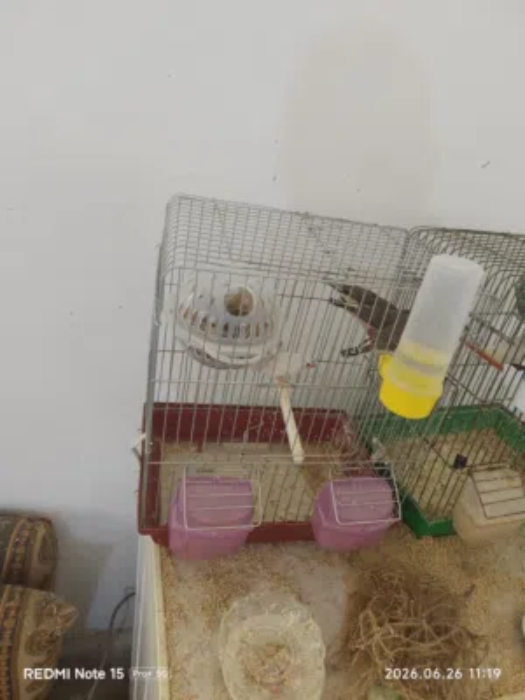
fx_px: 465
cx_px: 262
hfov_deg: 58.9
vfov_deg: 73.9
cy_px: 350
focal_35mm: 23
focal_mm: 6.07
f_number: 1.7
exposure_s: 1/39.2
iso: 1250
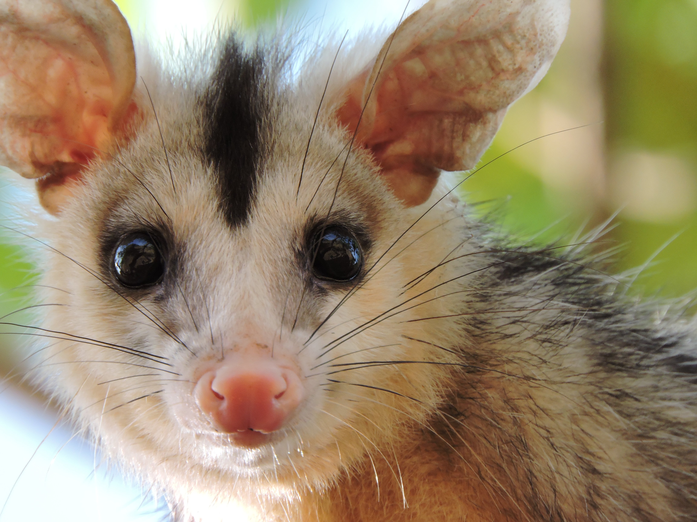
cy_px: 261
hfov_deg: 2.5
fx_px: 16108
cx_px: 348
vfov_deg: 1.9
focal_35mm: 800
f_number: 5.6
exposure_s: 1/250
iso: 400
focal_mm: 143.3
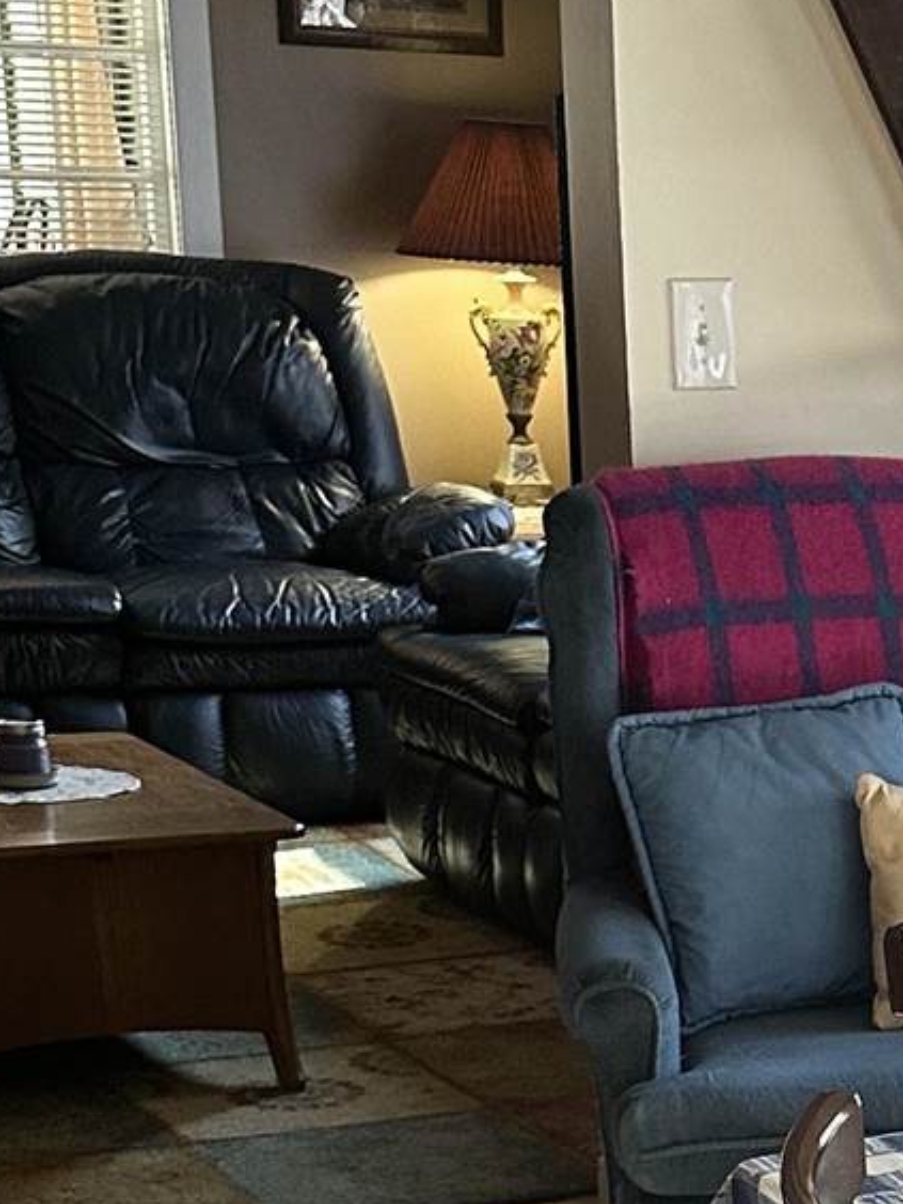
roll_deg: -2.8
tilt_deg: -18.5
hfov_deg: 14.4
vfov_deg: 19.2
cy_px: 1317
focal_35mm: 98
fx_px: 3409
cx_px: 1236
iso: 250
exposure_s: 1/91
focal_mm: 6.86
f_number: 1.78
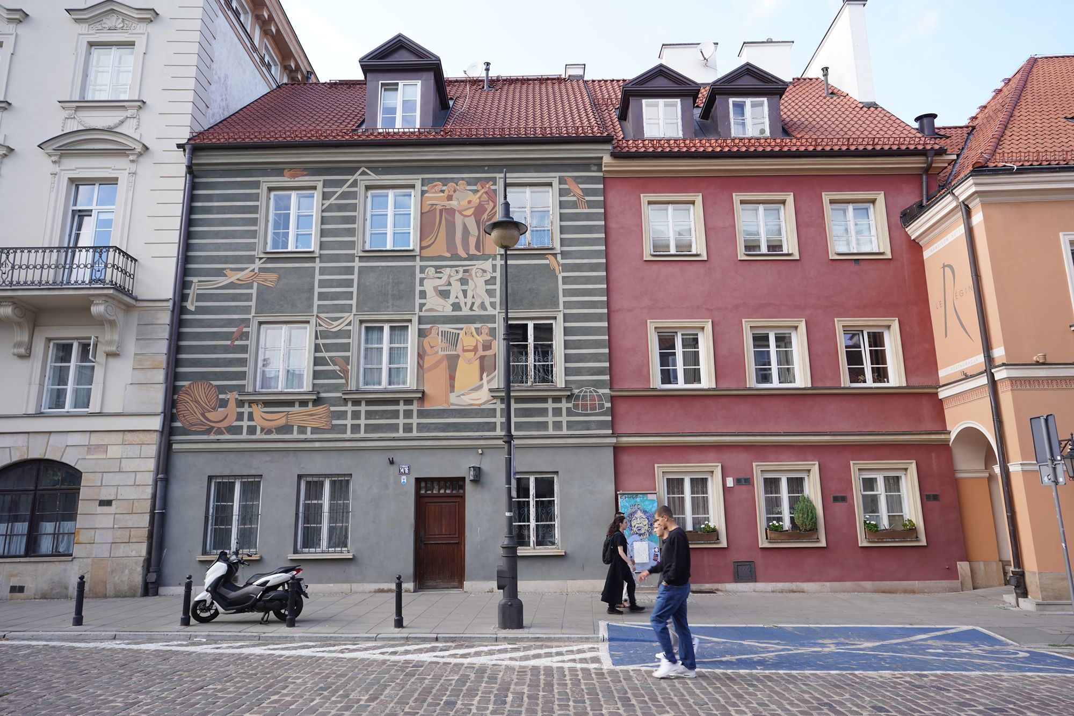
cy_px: 358
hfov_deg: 73.7
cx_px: 537
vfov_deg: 53.1
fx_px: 716
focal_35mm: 24
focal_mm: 24
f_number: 5.6
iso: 100
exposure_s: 1/100
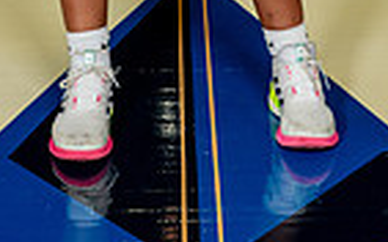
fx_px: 1586
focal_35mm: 150
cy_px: -363
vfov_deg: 8.0
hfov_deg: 13.9
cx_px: 234
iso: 800
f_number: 7.1
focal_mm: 46
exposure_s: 1/200
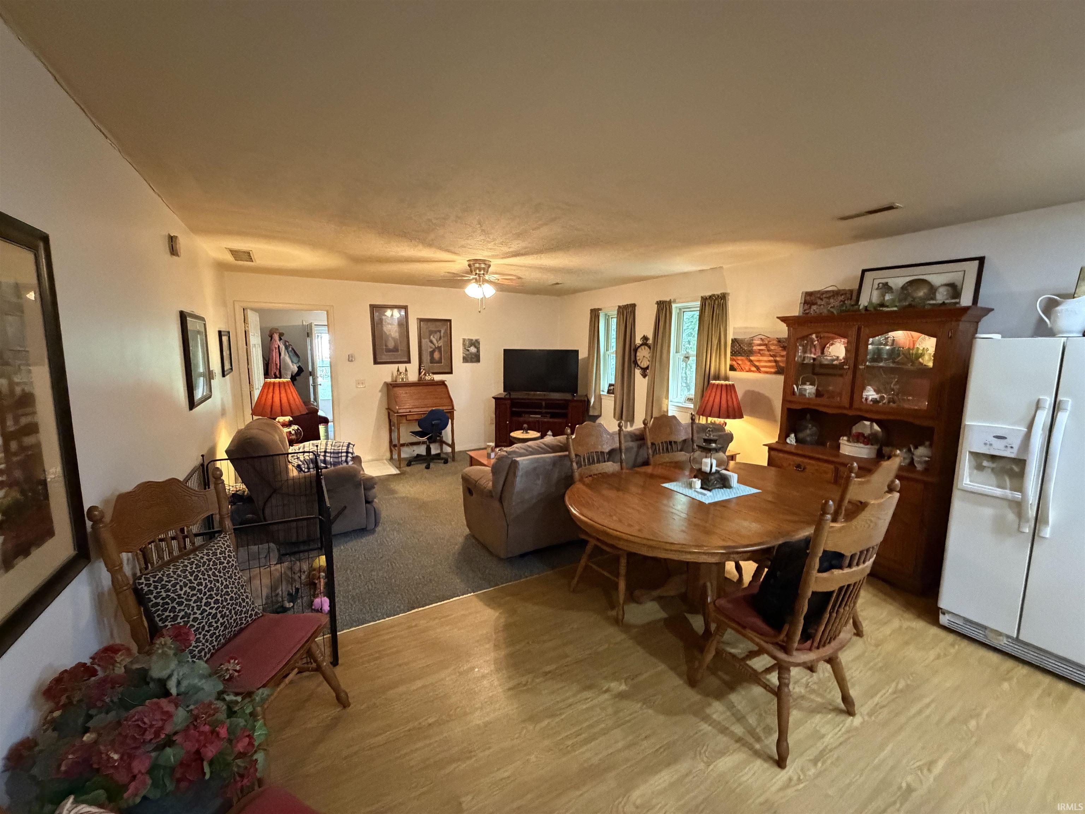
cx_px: 542
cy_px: 407
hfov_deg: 102.1
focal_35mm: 14
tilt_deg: -6.7
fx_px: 439
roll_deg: +1.0
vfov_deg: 85.7
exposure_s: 1/60
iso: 1250
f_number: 2.2
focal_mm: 2.22
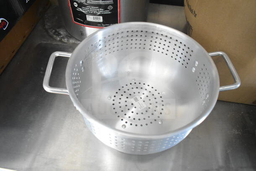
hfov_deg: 67.4
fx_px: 192
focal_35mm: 27
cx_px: 128
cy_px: 86
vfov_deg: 48.0
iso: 5000
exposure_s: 1/30
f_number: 3.5
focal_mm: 18
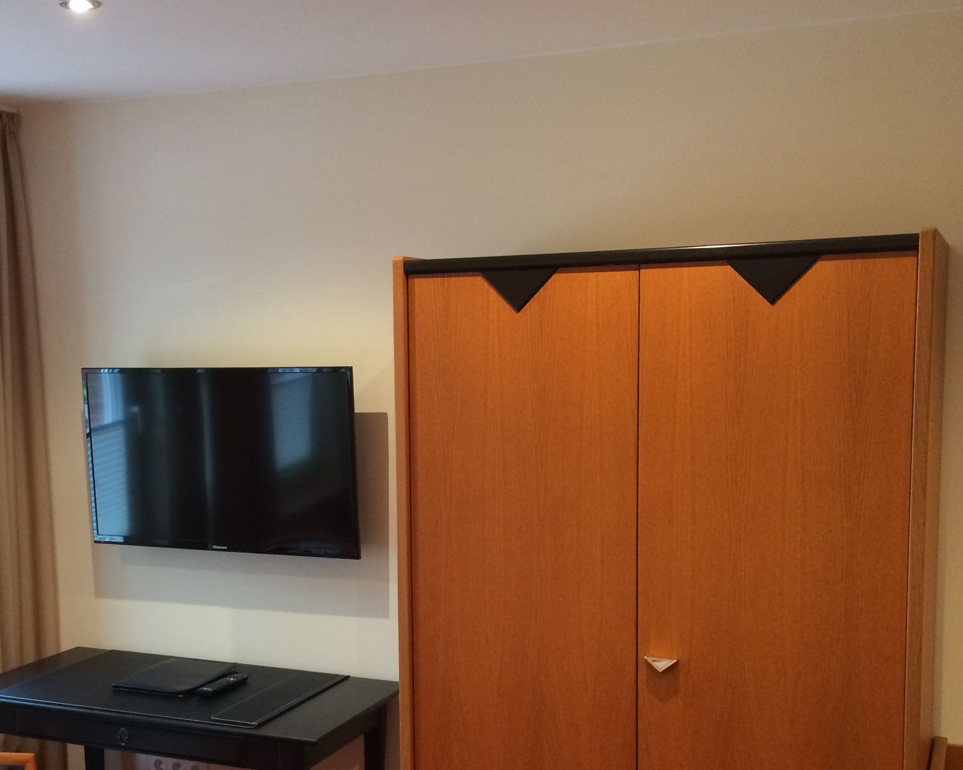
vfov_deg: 31.9
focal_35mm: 47
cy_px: 489
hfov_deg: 39.4
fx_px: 1339
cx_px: 379
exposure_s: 1/33
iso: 200
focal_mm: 4.12
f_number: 2.2
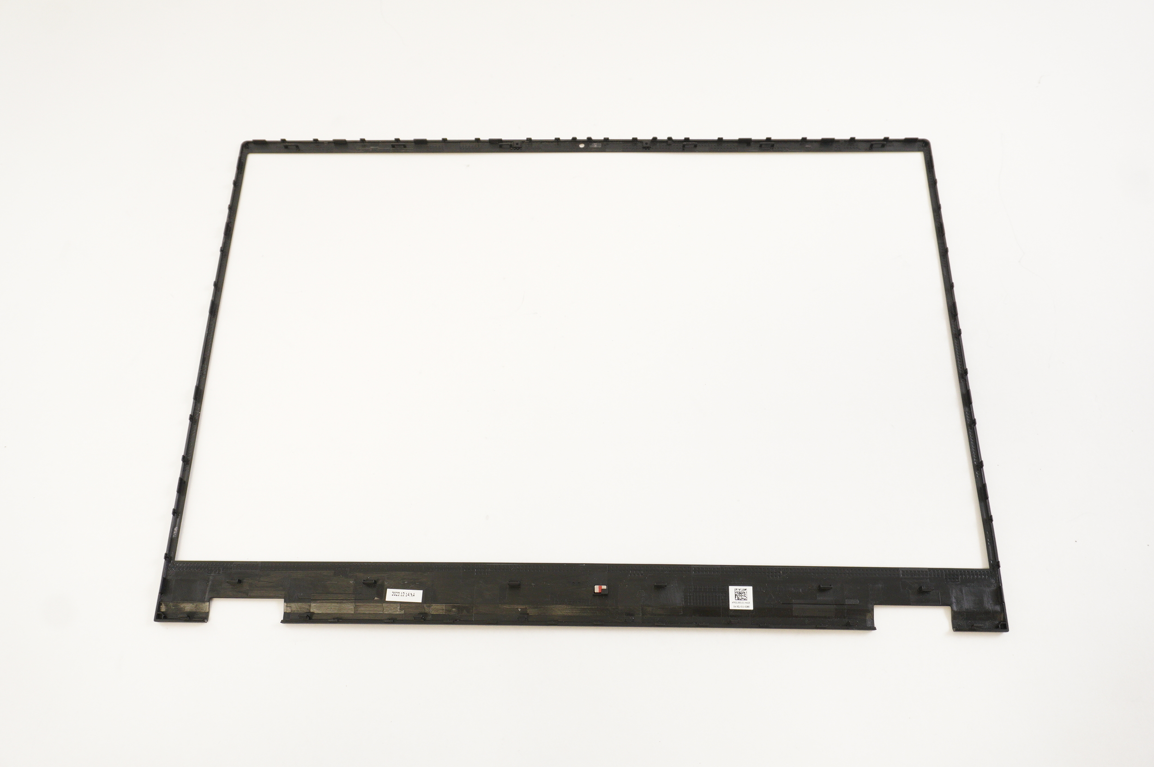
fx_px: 1009
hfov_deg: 59.5
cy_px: 384
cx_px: 577
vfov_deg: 41.6
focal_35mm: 32
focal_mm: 21
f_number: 5.6
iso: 1000
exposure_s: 1/30
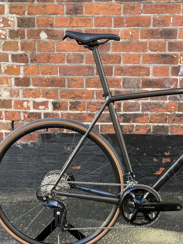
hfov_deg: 24.4
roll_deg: -1.6
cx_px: 80
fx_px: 423
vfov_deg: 32.2
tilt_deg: -12.3
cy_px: 130
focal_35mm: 60
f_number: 1.78
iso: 64
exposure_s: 1/122
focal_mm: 6.76
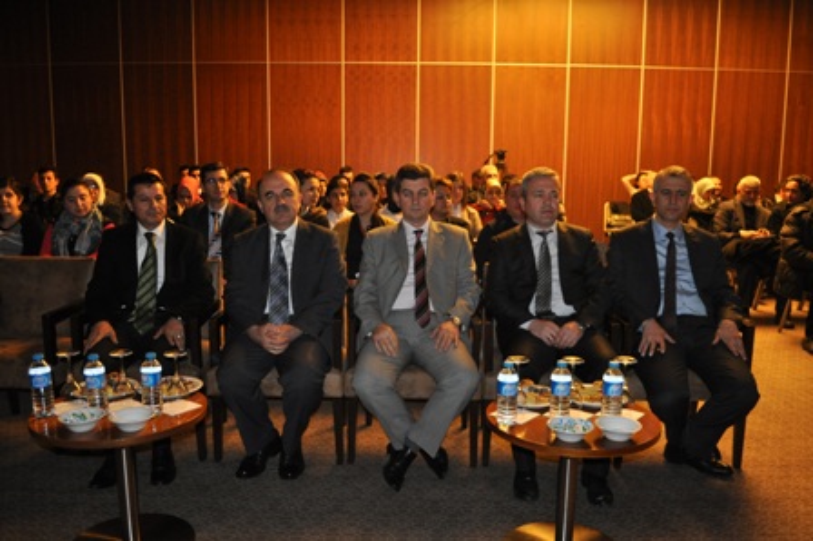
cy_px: 270
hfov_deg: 62.0
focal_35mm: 30
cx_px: 406
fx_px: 677
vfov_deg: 43.5
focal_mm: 20
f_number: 3.8
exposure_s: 1/60
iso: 800
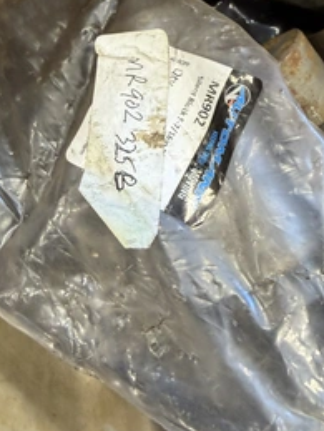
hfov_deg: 38.6
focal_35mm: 37
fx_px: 461
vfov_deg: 49.0
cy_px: 136
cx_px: 191
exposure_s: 1/60
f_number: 2.2
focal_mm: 2.22
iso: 320
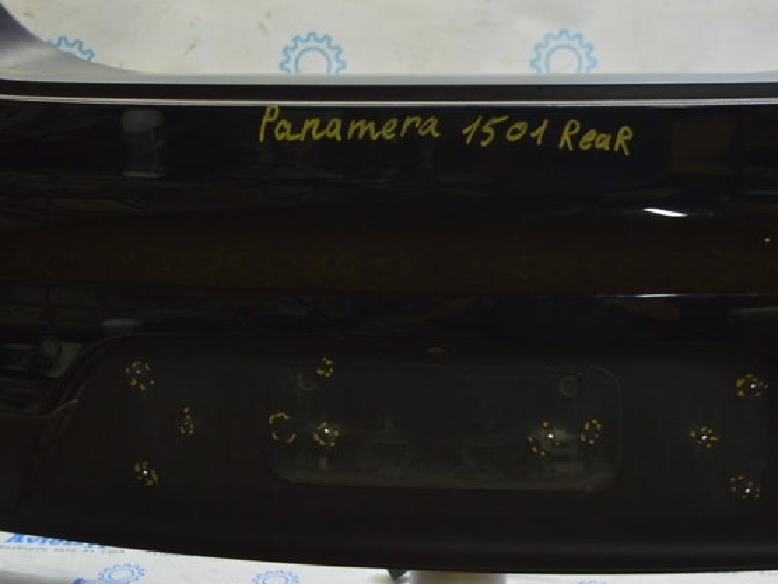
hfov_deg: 30.7
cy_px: 292
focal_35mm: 63
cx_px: 434
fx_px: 1416
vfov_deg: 23.3
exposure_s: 1/20
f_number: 5.6
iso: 400
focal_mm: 38
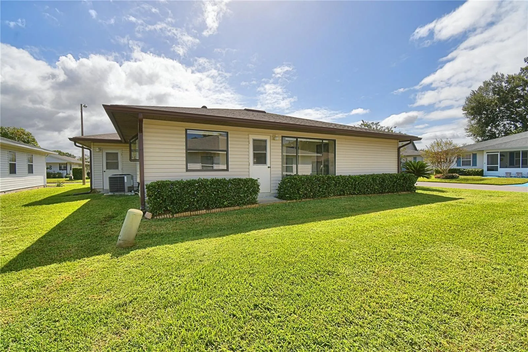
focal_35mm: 15
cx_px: 264
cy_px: 176
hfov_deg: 100.4
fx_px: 220
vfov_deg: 77.3
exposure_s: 1/250
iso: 100
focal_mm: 10
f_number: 11
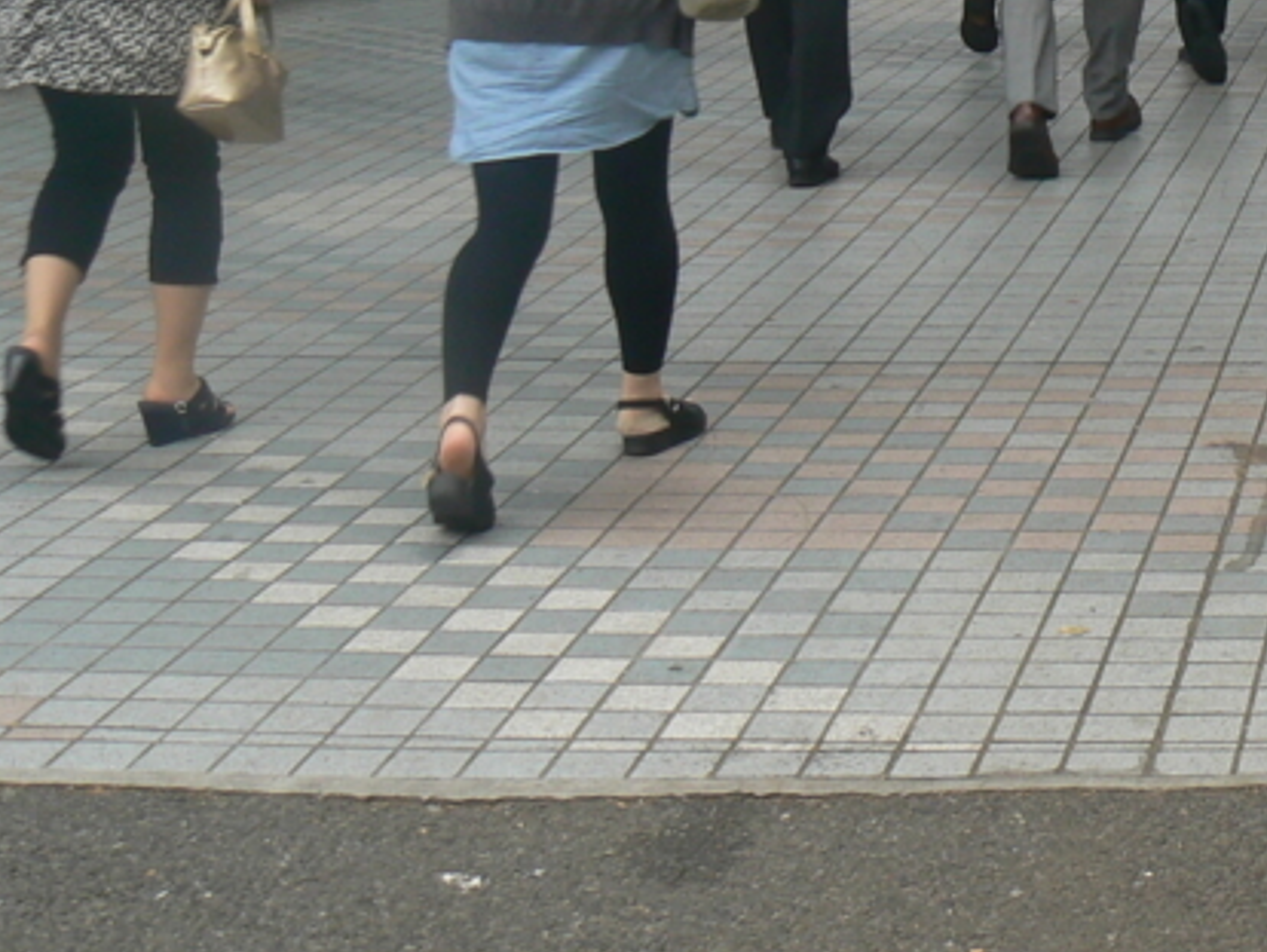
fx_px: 3259
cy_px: -67
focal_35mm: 89
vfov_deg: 16.2
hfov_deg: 20.9
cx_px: 1420
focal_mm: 6
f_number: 5.6
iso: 80
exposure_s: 1/160
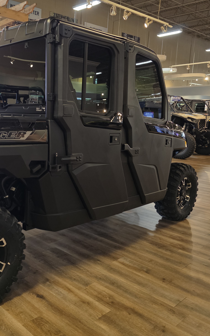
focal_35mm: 33
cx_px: 17
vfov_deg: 58.1
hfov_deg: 35.8
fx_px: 302
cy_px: 166
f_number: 1.7
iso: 500
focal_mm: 6.3
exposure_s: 1/120
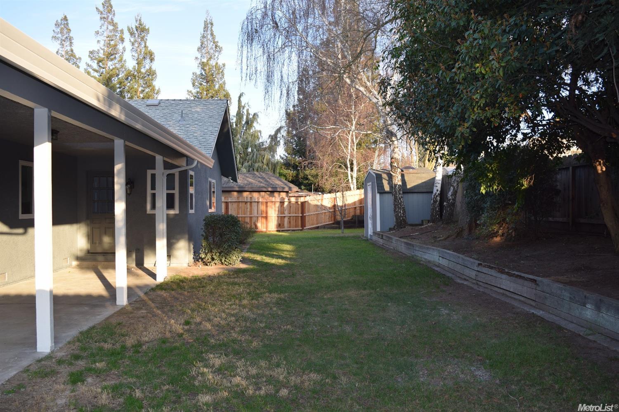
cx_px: 310
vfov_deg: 40.0
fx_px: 567
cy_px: 206
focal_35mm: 33
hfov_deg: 57.2
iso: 110
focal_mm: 22
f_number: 5.6
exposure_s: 1/125
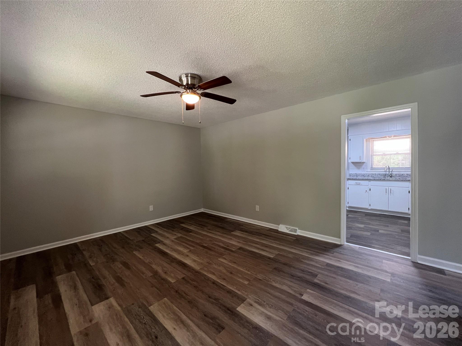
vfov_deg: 89.9
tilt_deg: +0.0
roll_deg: +1.7
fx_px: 174
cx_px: 231
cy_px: 173
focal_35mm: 13
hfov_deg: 106.2
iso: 250
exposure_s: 1/60
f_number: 1.8
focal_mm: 1.57
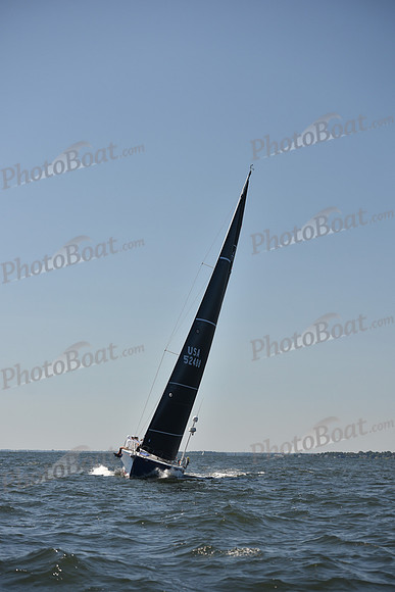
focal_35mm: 86
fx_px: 1414
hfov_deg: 15.9
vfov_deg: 23.6
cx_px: 198
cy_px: 296
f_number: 4
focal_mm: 86
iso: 250
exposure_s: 1/1600
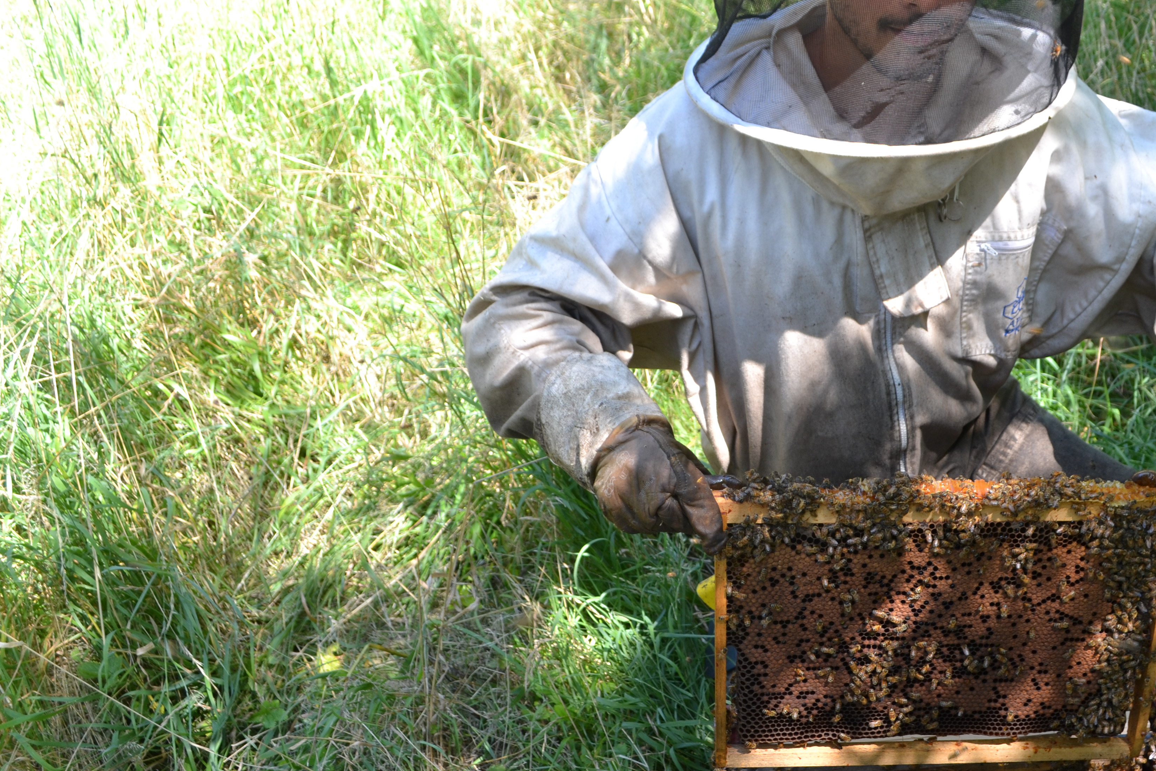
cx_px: 753
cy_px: 506
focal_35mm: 42
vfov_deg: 31.7
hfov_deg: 45.8
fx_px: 1349
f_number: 5.6
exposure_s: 1/125
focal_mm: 20
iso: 200
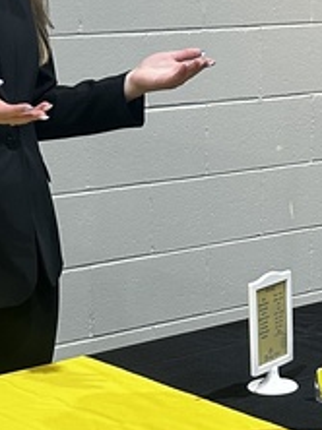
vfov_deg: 16.4
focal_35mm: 120
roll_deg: -1.5
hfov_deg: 12.3
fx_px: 1491
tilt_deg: -11.9
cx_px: 277
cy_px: 292
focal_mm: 5.7
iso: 80
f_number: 1.5
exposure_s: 1/60
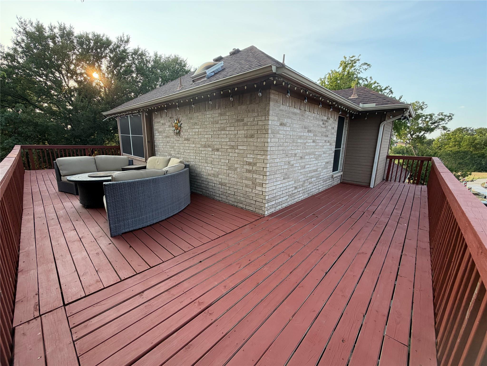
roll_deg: -1.6
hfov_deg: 102.1
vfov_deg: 85.7
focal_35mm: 14
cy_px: 183
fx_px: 197
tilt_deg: -11.8
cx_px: 244
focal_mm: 2.22
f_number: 2.2
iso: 64
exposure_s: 1/193
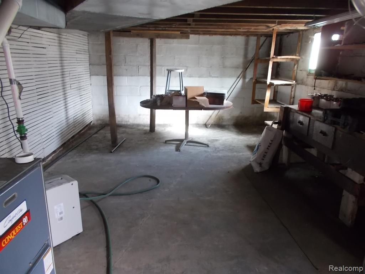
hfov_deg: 67.3
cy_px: 137
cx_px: 182
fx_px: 274
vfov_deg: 53.1
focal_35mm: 26
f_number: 3.2
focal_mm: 4.6
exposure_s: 1/5
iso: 200
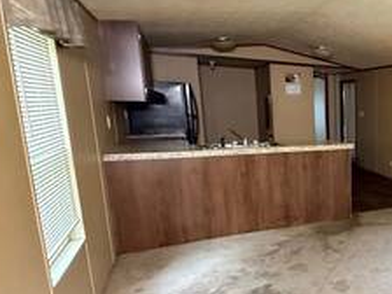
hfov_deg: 44.8
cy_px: 175
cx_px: 420
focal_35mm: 32
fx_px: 362
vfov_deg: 44.0
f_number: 2.2
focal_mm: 2.22
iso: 640
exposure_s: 1/60
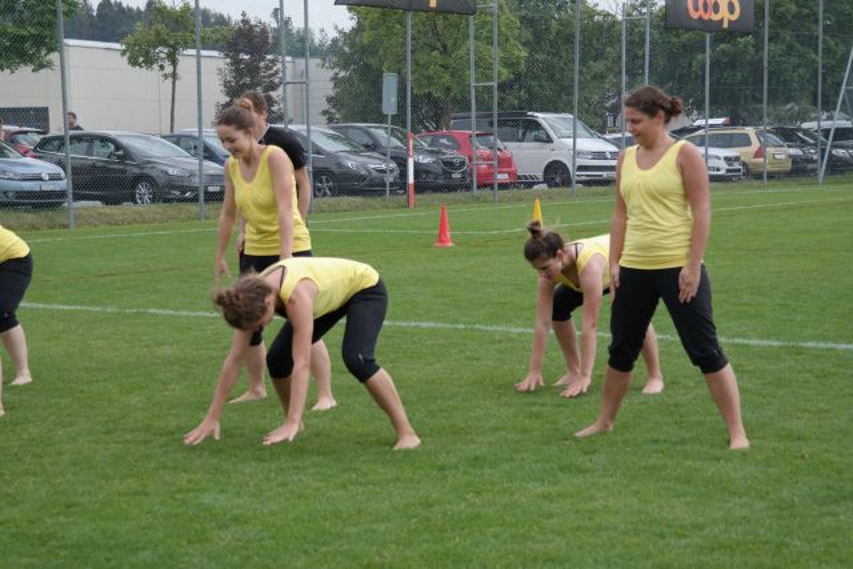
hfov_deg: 24.2
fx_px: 1991
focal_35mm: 84
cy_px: 284
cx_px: 426
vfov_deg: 16.3
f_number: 5.6
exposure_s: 1/250
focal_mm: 55
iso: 100
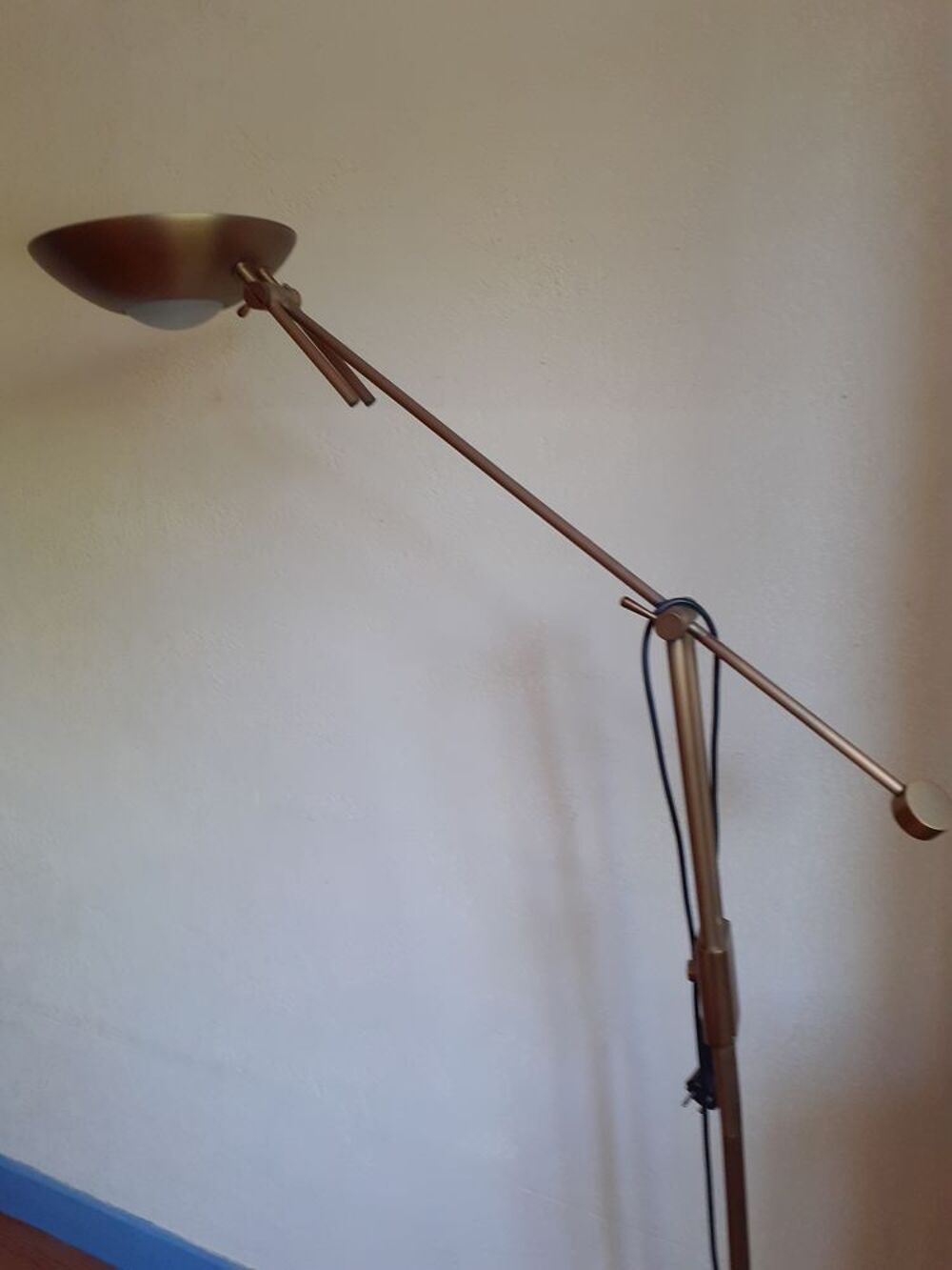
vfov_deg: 65.3
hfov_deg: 51.4
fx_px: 990
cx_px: 476
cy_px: 635
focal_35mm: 27
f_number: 1.9
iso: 125
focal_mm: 3.6
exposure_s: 1/50
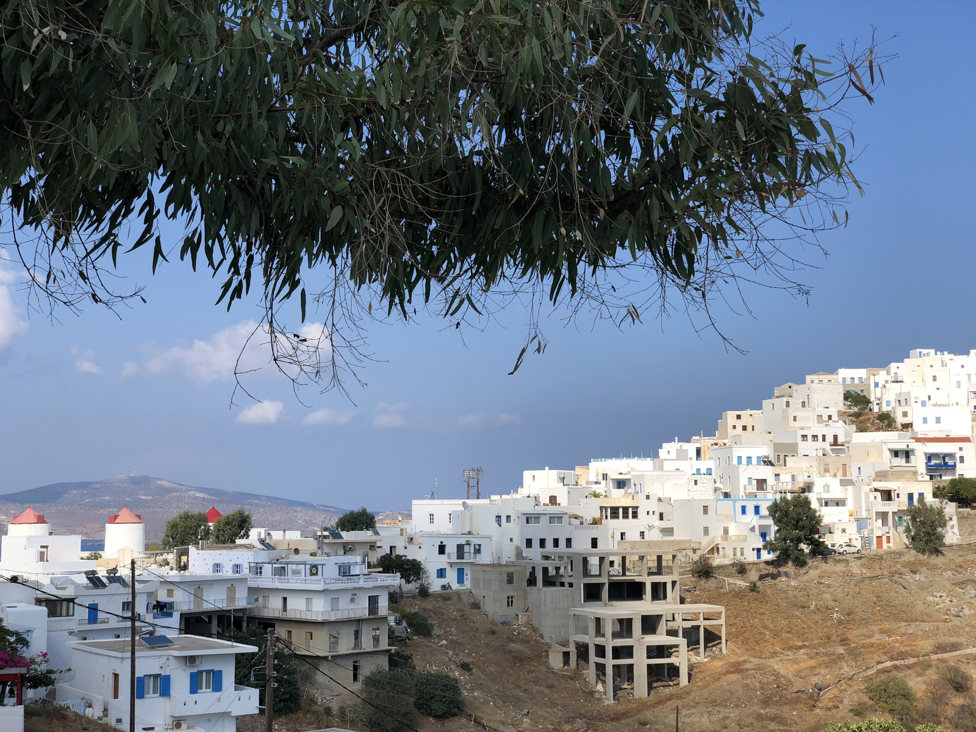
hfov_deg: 36.8
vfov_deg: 28.0
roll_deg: +0.8
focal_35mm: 52
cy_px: 366
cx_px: 488
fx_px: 1466
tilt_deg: +6.0
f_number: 2.4
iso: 16
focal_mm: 6
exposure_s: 1/1372
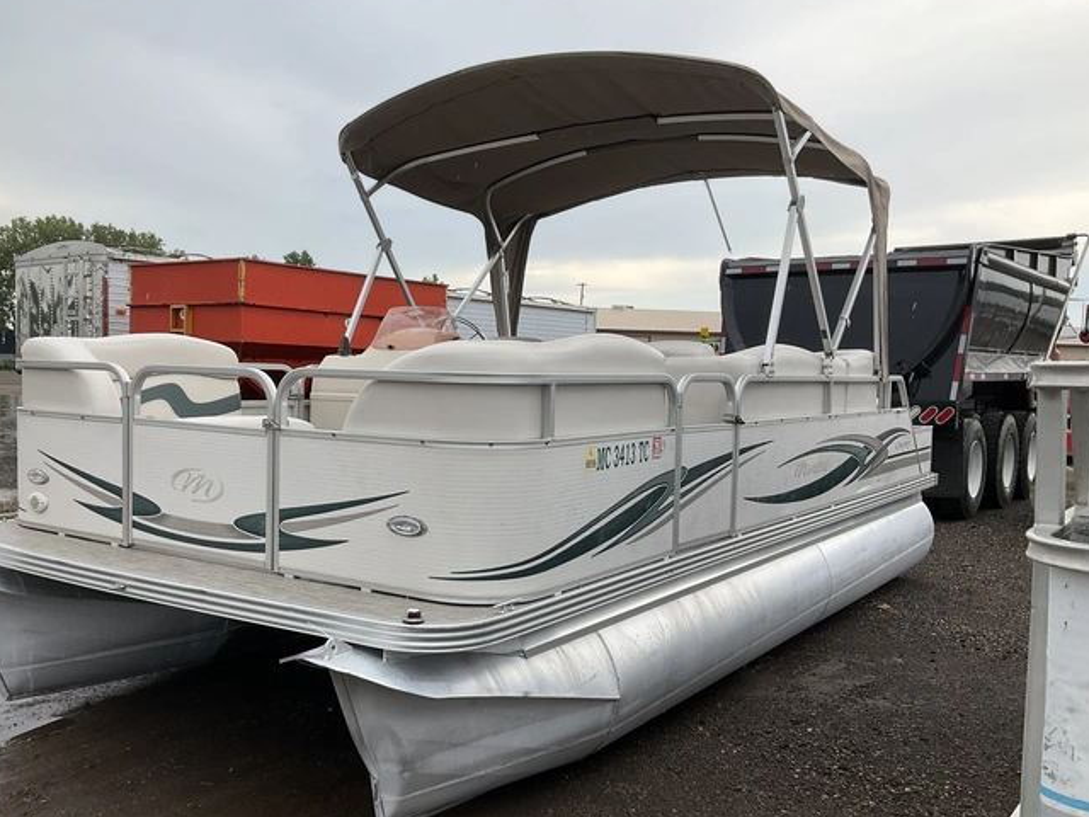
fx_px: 1070
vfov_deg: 41.7
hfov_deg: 53.7
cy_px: 457
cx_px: 458
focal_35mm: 34
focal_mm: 3
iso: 25
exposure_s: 1/944
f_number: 1.8
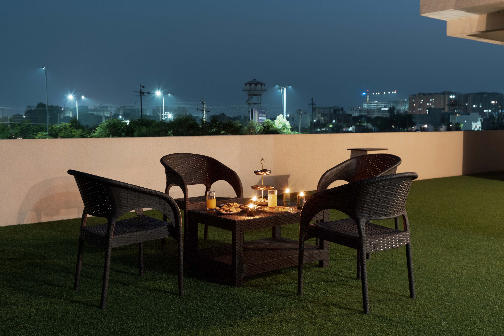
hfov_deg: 48.5
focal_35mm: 40
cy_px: 168
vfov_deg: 33.4
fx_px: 560
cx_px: 252
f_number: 9
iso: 320
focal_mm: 40
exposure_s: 1.3
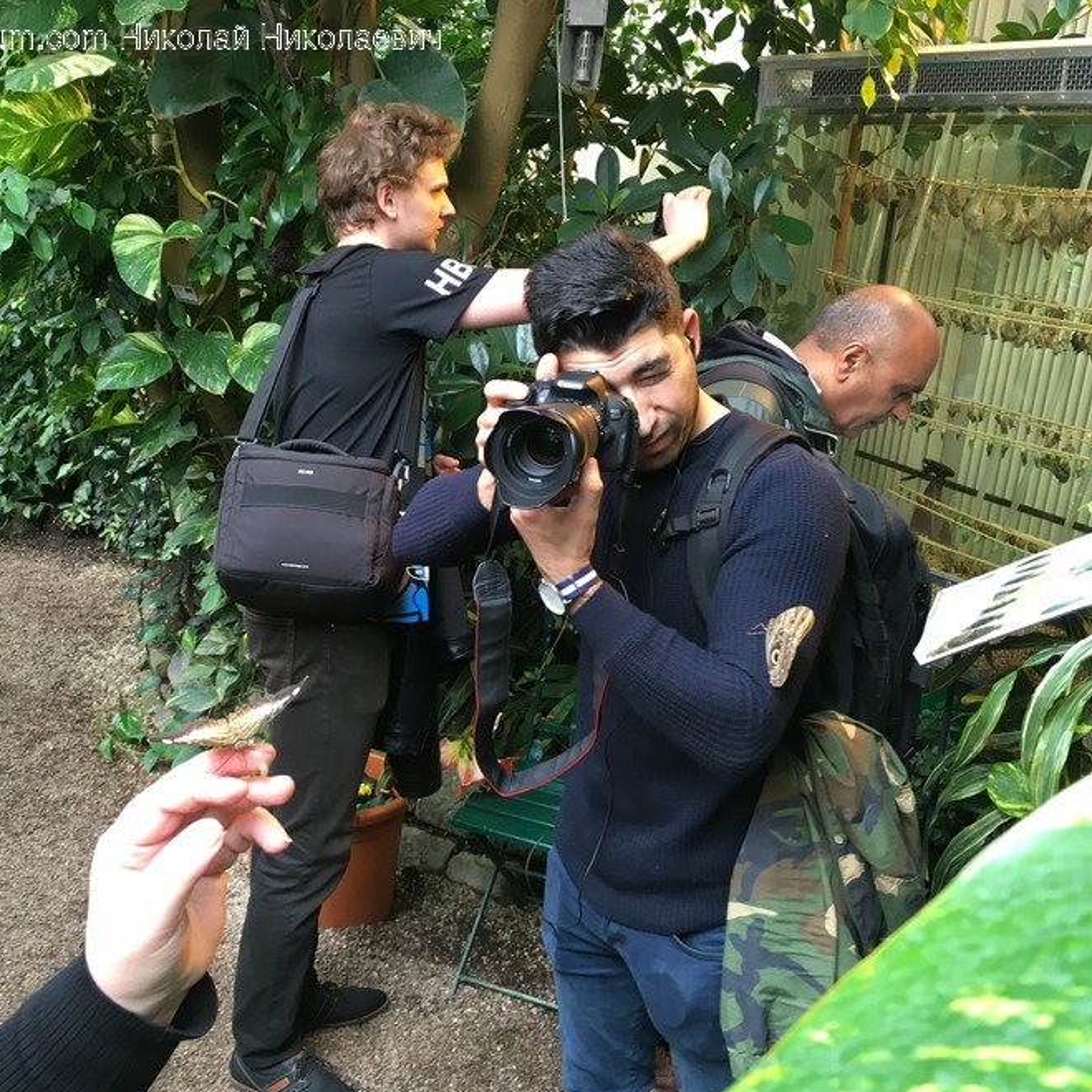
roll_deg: -3.0
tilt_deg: -17.1
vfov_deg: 47.2
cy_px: 558
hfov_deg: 46.9
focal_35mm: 35
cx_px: 432
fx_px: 1249
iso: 40
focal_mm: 4.15
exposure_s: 1/33
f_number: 2.2
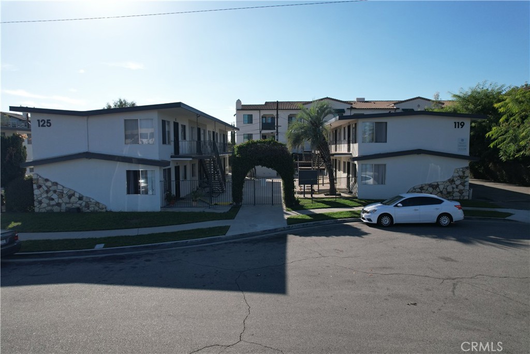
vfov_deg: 57.2
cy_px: 177
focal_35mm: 22
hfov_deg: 78.6
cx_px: 265
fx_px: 324
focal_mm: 8.38
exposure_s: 1/2500
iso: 110
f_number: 2.8
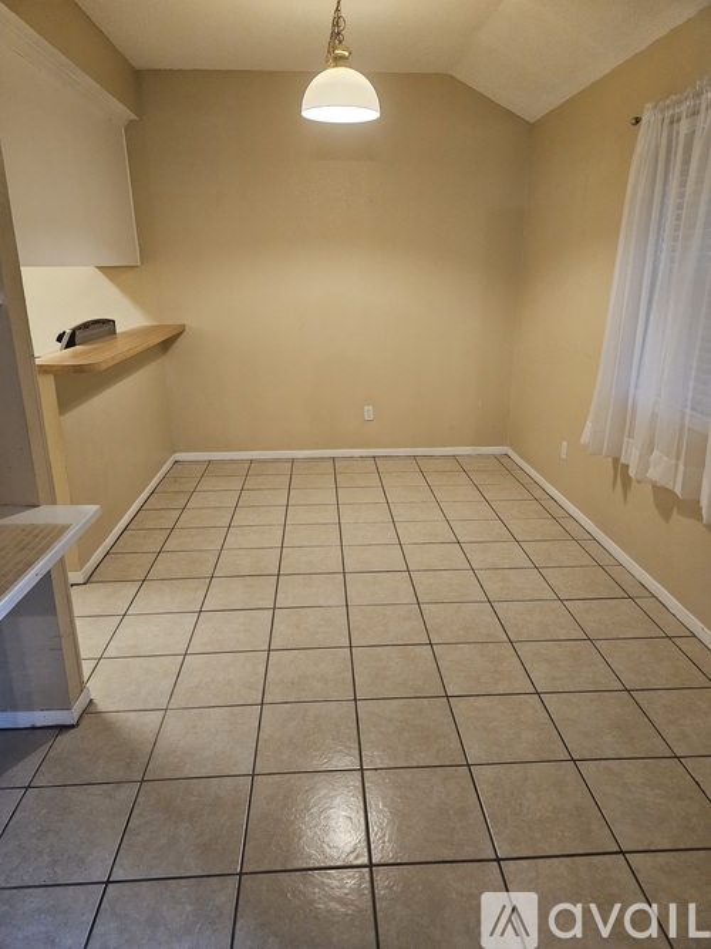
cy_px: 474
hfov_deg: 58.9
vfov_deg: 73.9
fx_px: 630
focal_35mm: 23
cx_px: 356
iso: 800
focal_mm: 5.4
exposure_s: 1/120
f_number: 1.8
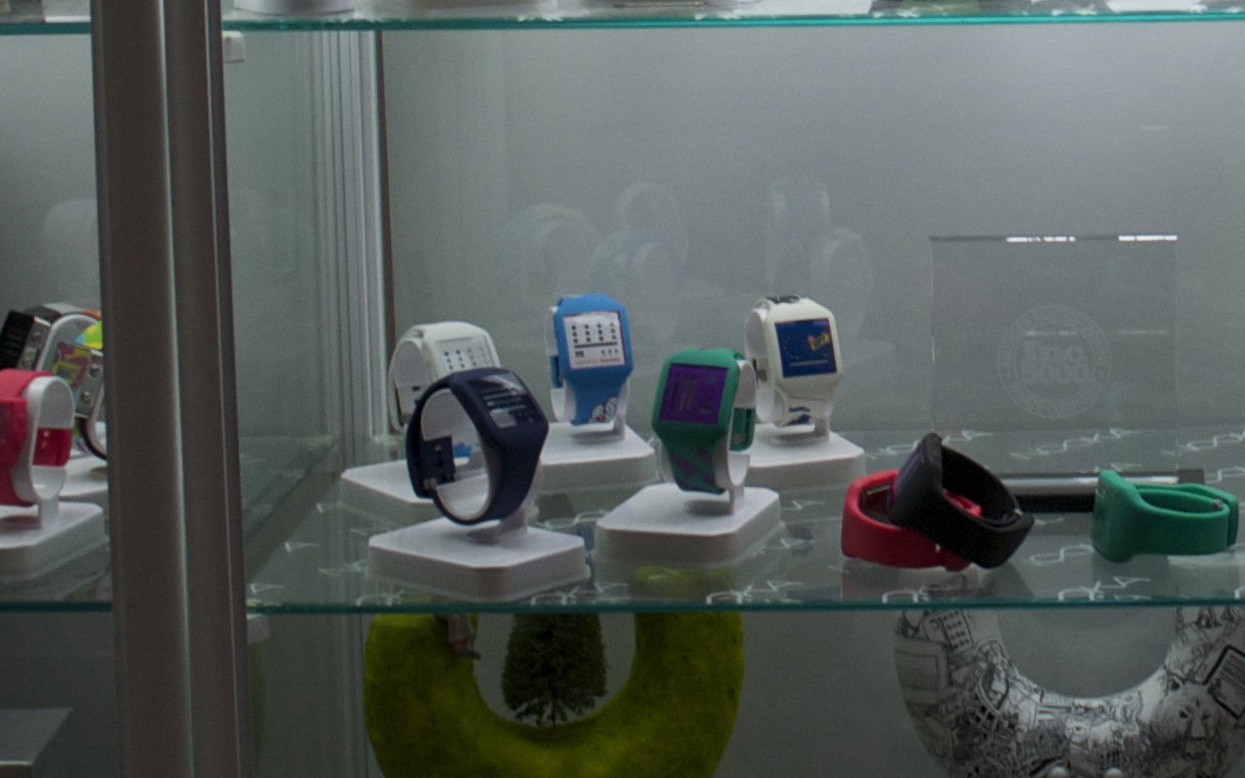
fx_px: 3698
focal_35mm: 109
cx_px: 1061
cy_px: -81
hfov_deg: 18.9
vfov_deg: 11.8
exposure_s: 1/80
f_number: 4.5
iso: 400
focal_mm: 18
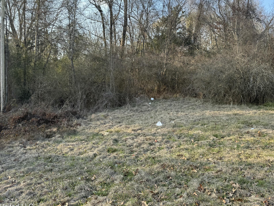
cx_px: 148
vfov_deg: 48.2
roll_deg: -2.6
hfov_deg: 61.6
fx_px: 230
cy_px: 93
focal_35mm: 29
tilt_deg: -2.0
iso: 80
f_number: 1.78
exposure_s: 1/693
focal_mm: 6.76
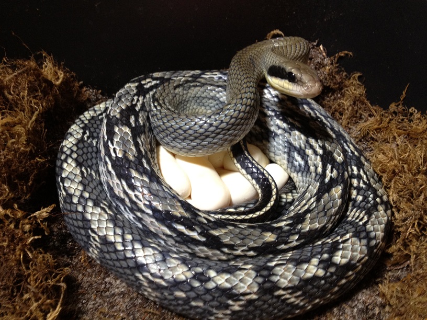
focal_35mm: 35
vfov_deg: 40.7
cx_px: 214
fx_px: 432
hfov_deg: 52.6
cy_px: 160
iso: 125
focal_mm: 4.28
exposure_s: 1/20
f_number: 2.4
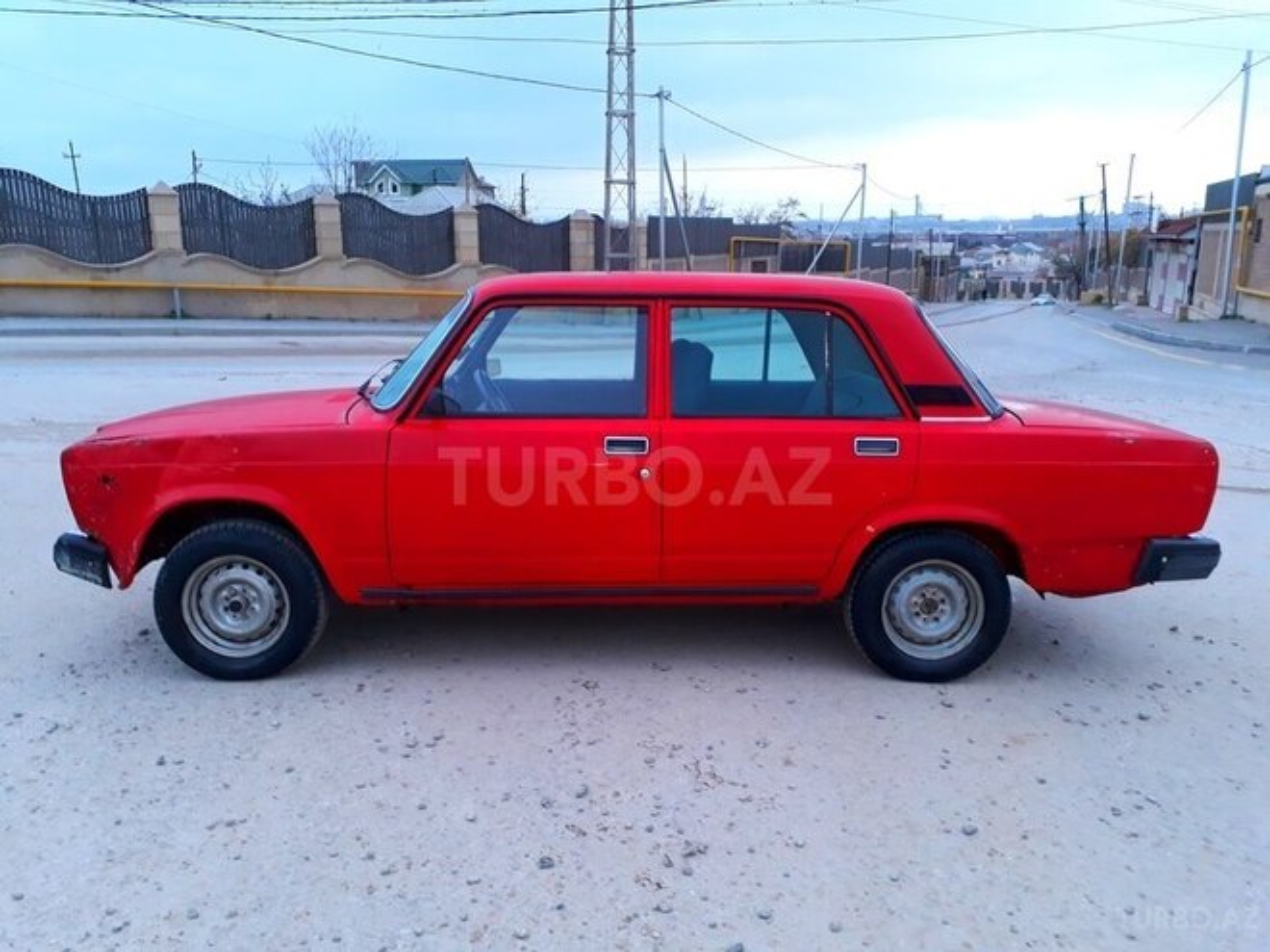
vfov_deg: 51.4
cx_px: 635
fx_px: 991
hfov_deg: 65.3
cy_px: 476
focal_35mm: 27
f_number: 1.9
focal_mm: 3.6
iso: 80
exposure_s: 1/33
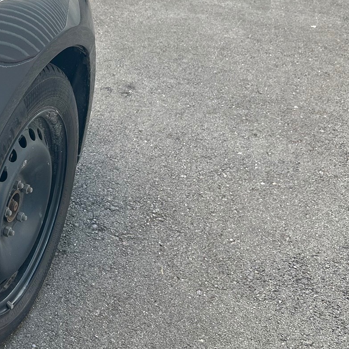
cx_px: -7
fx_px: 673
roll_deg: -4.3
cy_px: 61
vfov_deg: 28.3
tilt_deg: -26.8
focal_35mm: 59
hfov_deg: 27.3
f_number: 1.5
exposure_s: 1/205
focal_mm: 5.7
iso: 40
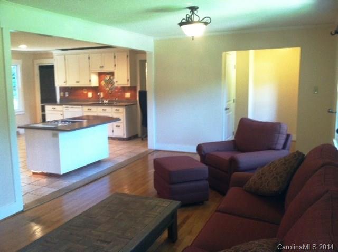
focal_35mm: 35
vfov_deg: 40.6
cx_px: 169
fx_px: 341
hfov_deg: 52.7
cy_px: 126
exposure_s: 1/15
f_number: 2.8
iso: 160
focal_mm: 3.85
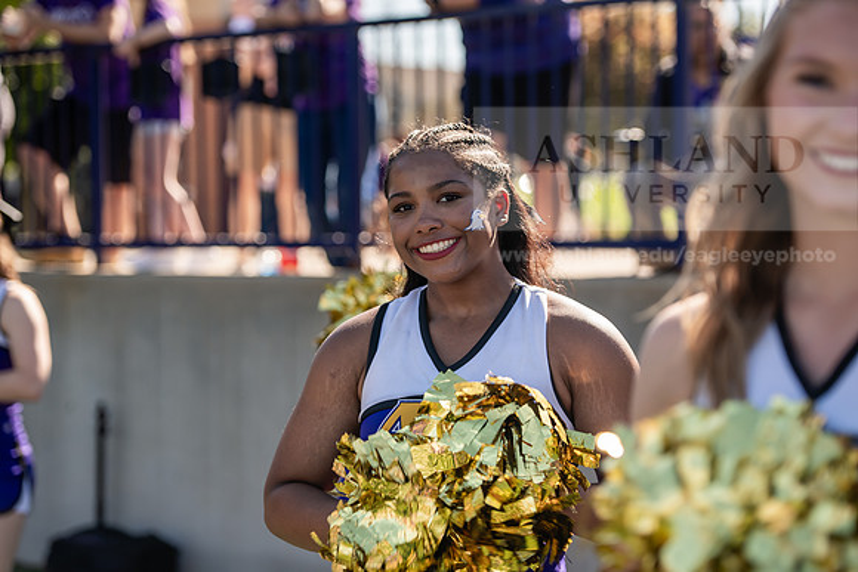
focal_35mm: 100
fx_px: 2384
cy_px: 286
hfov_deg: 20.4
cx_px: 429
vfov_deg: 13.7
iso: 100
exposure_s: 1/500
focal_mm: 100
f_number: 3.5
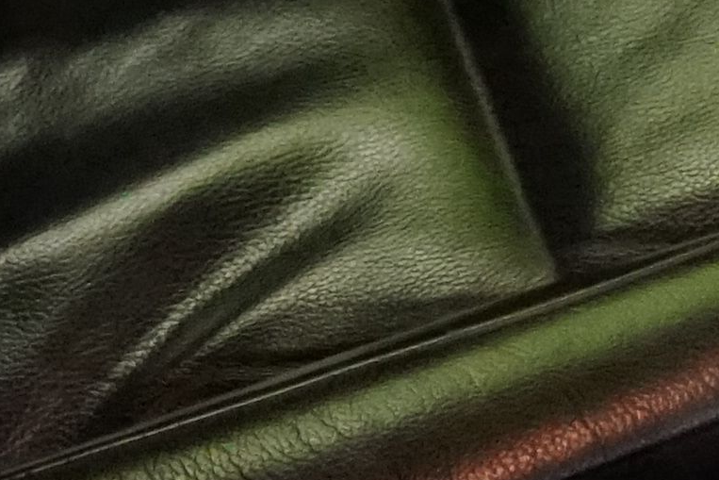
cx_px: 1813
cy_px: -743
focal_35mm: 228
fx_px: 4554
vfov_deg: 5.8
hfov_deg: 8.2
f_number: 3.5
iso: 6400
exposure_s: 1/125
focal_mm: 29
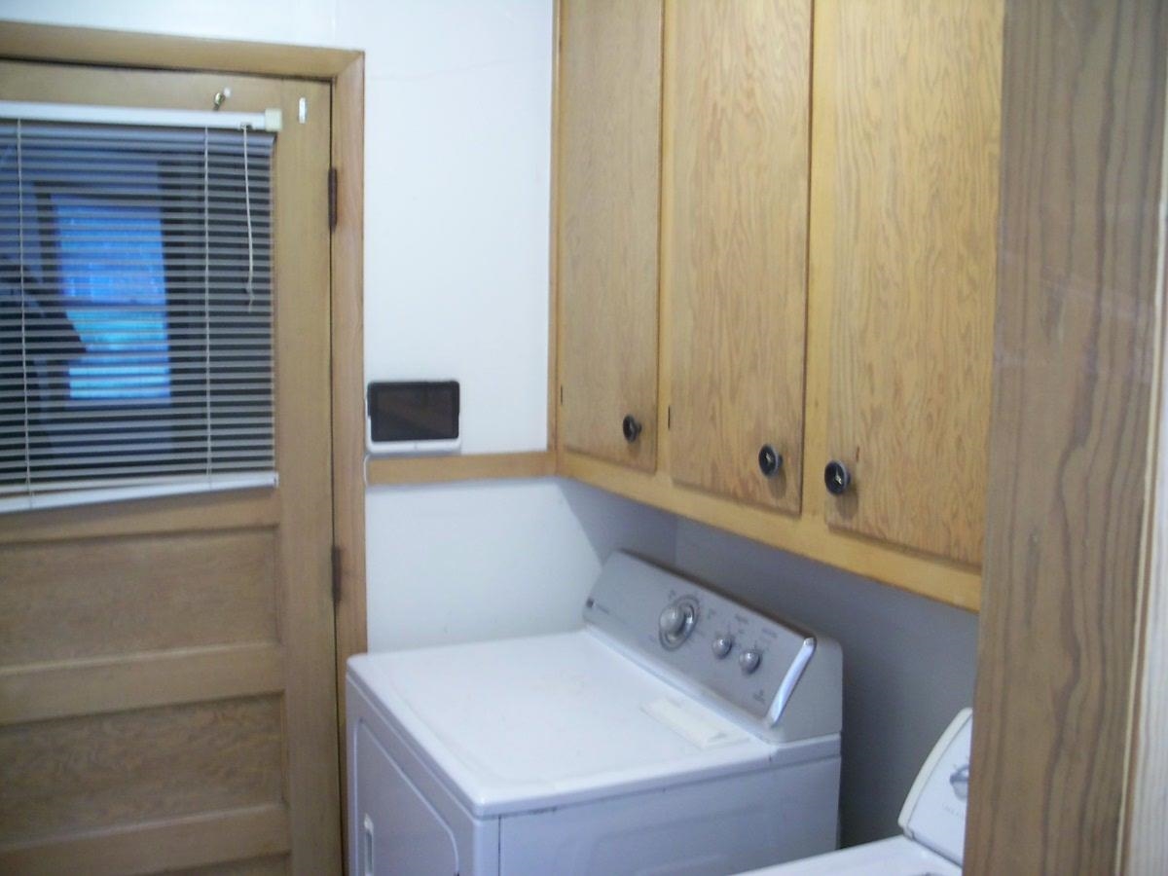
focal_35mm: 37
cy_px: 438
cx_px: 584
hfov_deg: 50.1
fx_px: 1248
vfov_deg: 38.7
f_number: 2.8
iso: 200
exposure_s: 1/13
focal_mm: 7.8
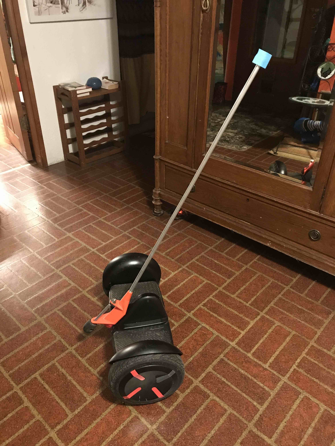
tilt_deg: -32.5
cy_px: 223
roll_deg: +0.4
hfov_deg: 49.7
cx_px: 168
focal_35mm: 28
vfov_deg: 63.4
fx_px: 361
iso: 100
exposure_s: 1/4
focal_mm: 3.99
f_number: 1.8
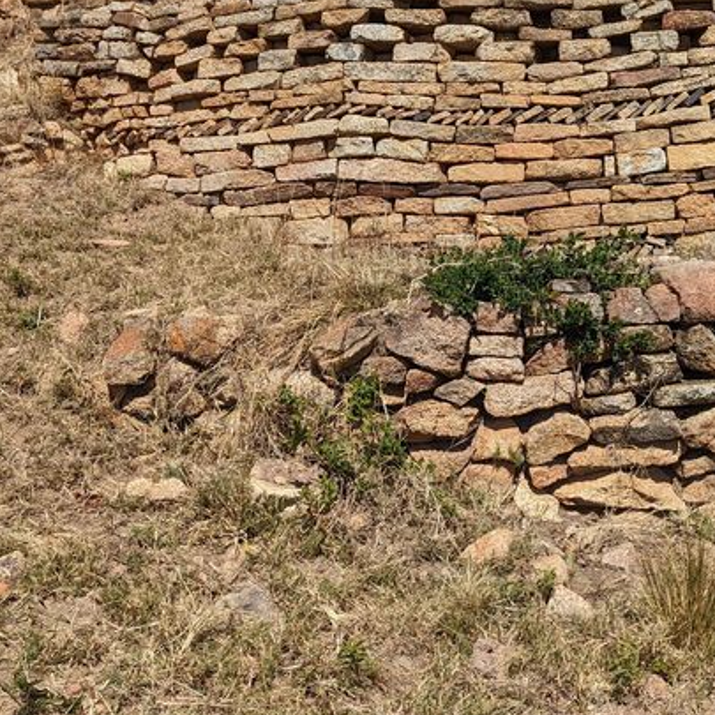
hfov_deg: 39.8
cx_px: 441
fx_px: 981
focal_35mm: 42
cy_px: 287
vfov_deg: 39.9
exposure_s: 1/2358
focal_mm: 6.81
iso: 41
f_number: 1.85
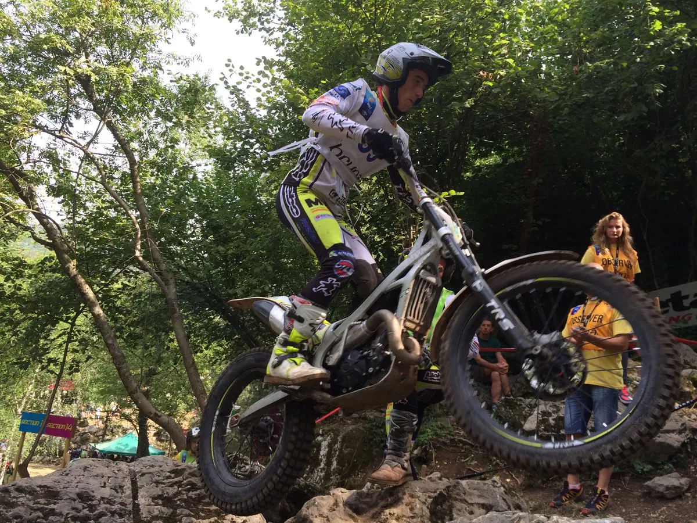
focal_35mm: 29
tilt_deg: +12.7
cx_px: 348
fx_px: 584
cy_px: 262
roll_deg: -6.7
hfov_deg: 61.7
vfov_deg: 48.2
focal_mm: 4.15
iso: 32
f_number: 2.2
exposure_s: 1/391
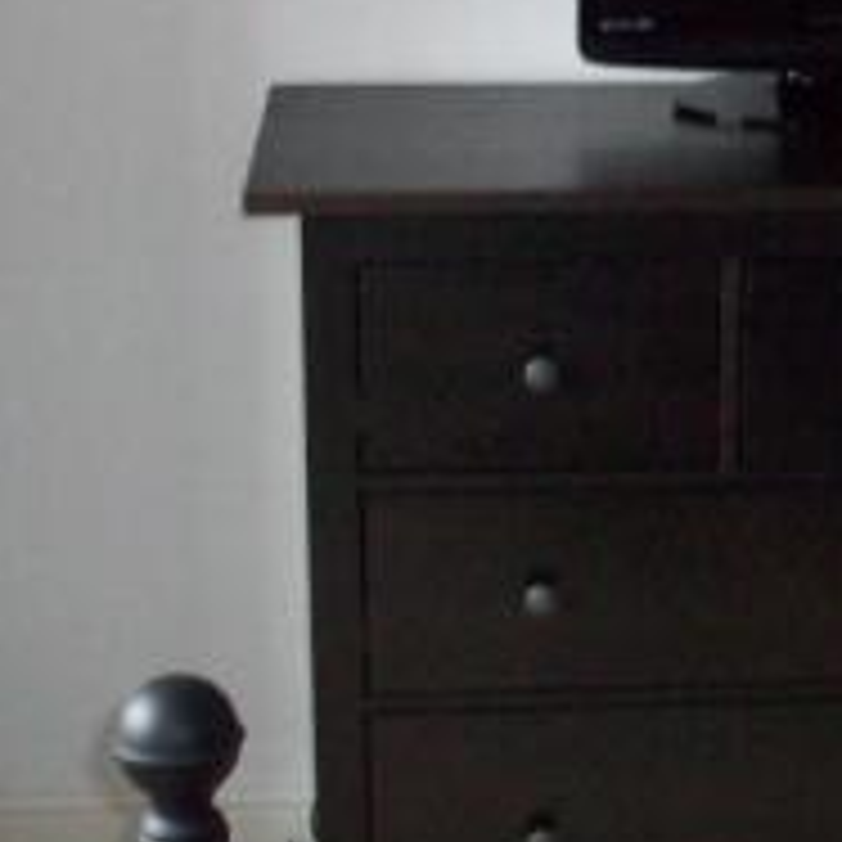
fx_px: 2807
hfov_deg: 16.7
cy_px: 88
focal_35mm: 102
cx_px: 840
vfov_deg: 16.8
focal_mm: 6.2
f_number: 2.8
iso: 160
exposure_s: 1/45
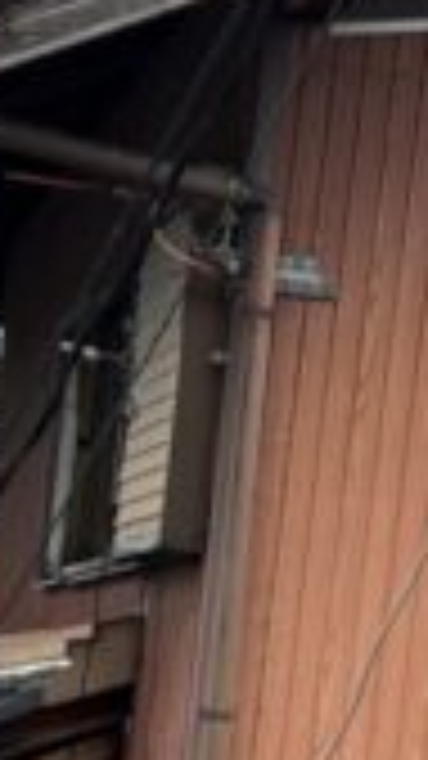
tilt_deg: -7.0
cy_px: 1122
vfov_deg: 11.4
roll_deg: -7.2
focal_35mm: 182
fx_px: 3674
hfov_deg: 6.7
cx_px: 212
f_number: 1.5
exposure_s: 1/197
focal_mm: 5.7
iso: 40
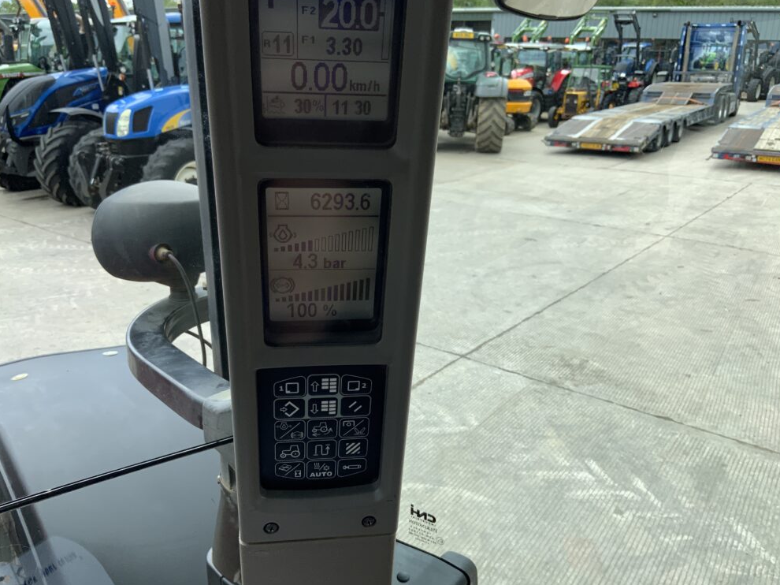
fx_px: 676
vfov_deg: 46.8
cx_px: 388
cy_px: 298
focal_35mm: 30
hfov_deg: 60.0
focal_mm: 3
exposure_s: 1/486
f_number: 1.8
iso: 16
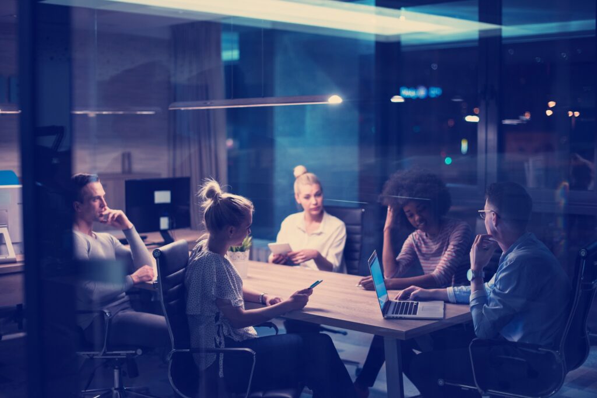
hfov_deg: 39.6
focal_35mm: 50
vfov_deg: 27.0
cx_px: 298
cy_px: 199
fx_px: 829
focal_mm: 50
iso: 640
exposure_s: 1/250
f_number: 1.8
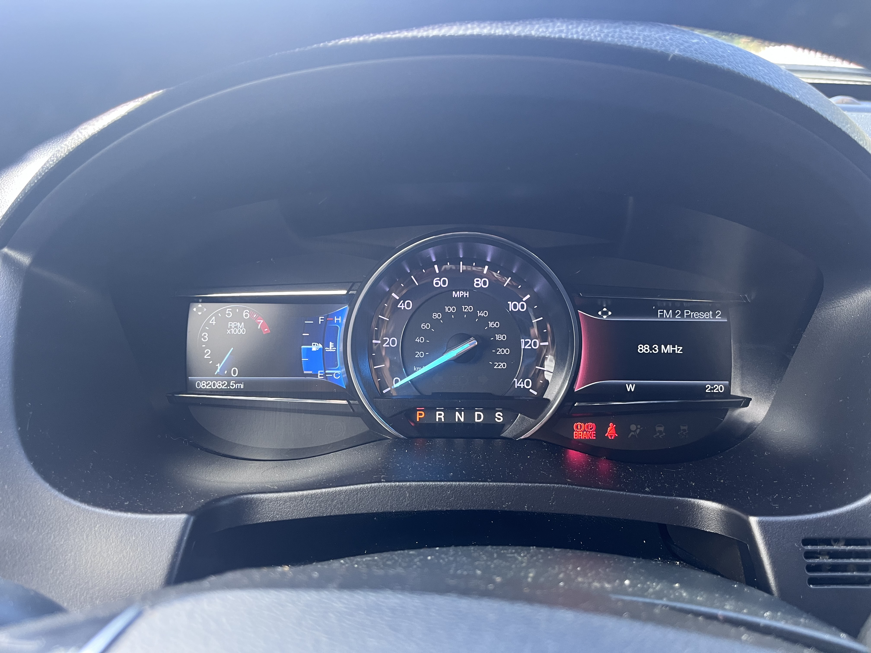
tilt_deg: -14.4
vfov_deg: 53.1
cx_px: 436
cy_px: 326
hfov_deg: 67.3
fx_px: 654
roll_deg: +1.7
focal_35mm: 26
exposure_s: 1/68
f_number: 1.6
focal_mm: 5.1
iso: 125
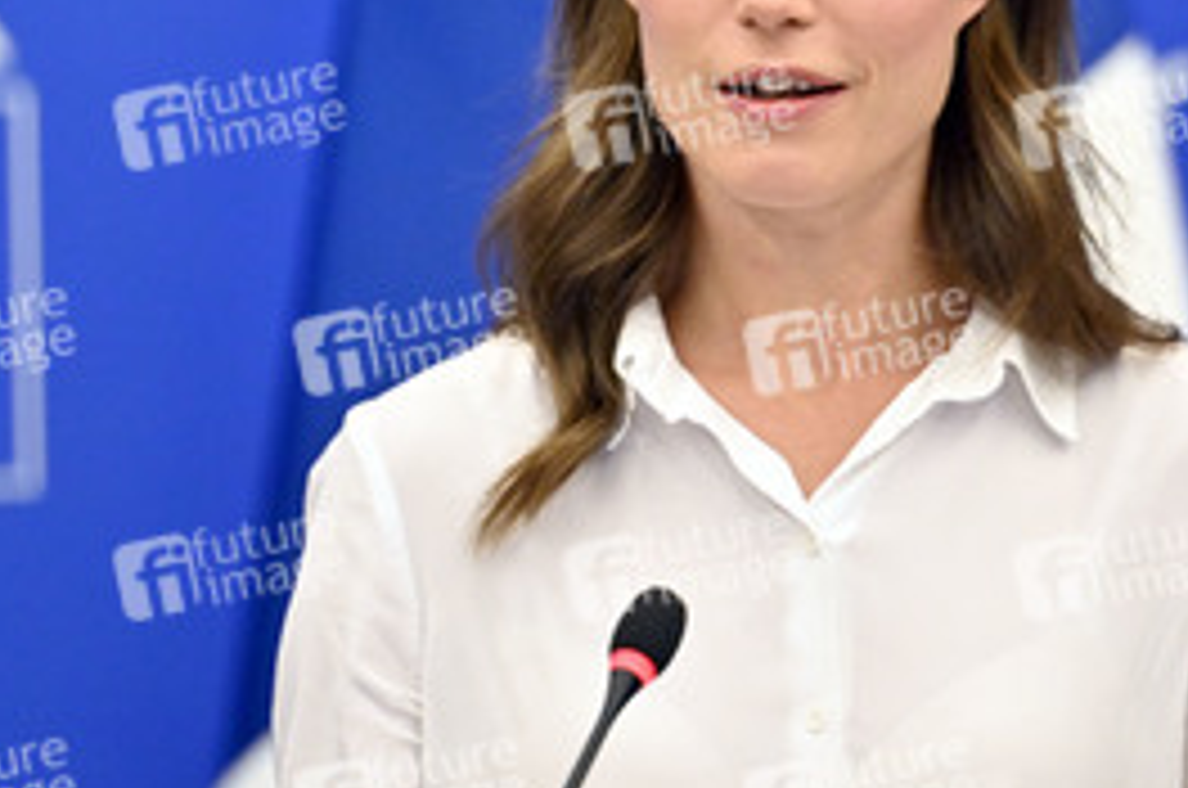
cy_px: 230
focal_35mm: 342
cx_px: 740
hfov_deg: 6.0
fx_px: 11265
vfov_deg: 4.0
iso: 5000
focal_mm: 200
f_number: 2.8
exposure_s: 1/800
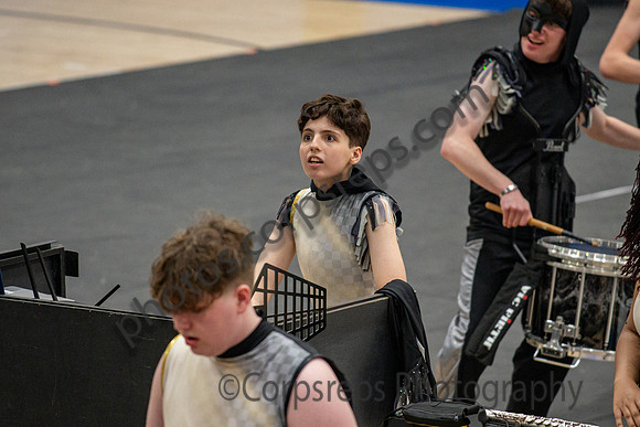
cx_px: 321
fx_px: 5206
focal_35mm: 293
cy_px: 219
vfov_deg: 4.7
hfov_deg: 7.0
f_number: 4
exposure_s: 1/500
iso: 6400
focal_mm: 200
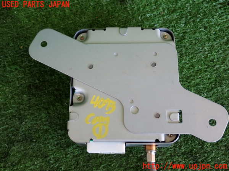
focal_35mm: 47
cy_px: 86
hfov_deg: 40.4
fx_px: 311
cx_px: 114
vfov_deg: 30.9
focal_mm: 8.4
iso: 200
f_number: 3.1
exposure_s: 1/50
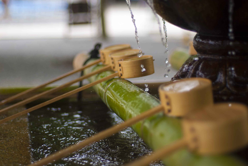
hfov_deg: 27.0
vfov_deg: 18.2
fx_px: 517
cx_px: 124
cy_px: 83
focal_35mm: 75
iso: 200
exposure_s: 1/1000
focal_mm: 50
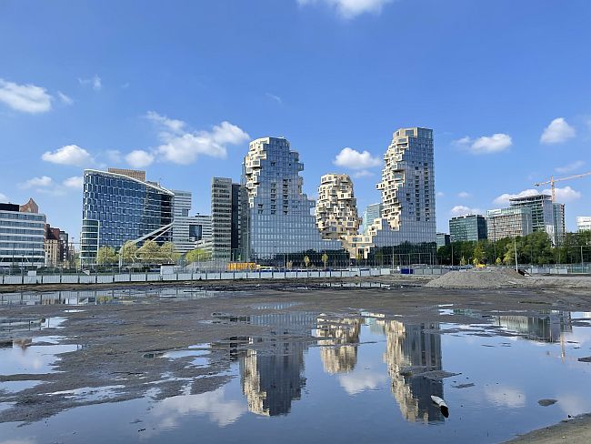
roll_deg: +0.4
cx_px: 296
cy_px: 222
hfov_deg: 67.3
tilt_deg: +5.4
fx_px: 444
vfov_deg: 53.1
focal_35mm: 26
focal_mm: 4.2
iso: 32
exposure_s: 1/3125
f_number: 1.6
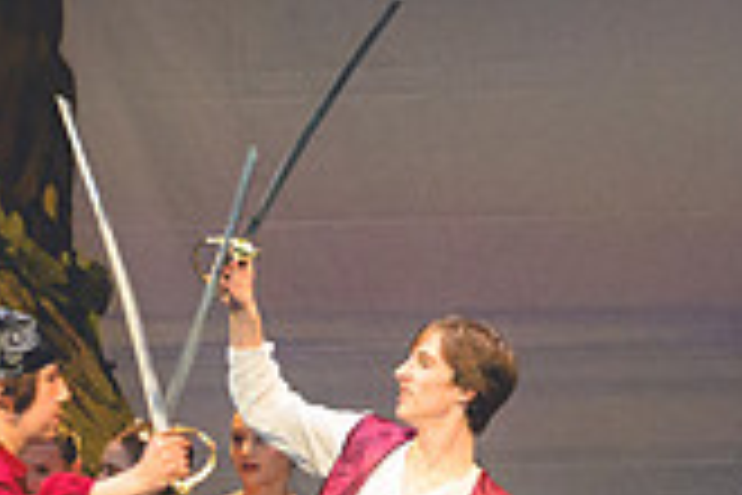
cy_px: 828
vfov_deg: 2.1
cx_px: -90
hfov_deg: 3.2
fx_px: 13293
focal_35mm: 645
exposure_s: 1/500
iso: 2800
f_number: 2.8
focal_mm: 122
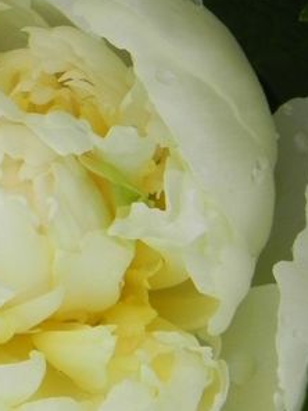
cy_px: 193
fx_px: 5896
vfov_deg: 4.0
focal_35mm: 497
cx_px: 21
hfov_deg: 3.0
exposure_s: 1/320
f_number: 5
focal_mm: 32.7
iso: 160
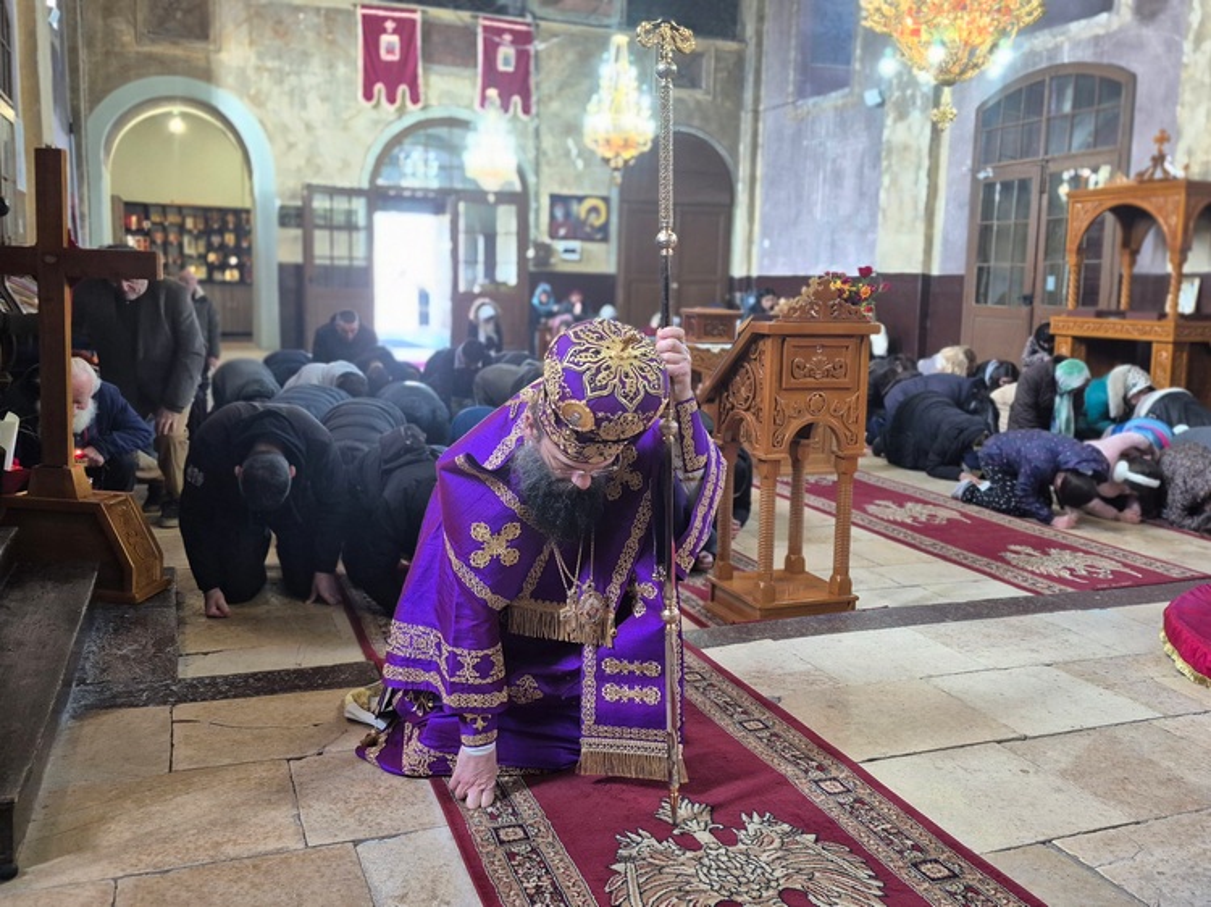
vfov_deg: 58.9
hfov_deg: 73.9
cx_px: 606
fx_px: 804
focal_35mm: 23
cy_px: 454
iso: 800
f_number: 1.8
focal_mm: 5.4
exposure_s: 1/100
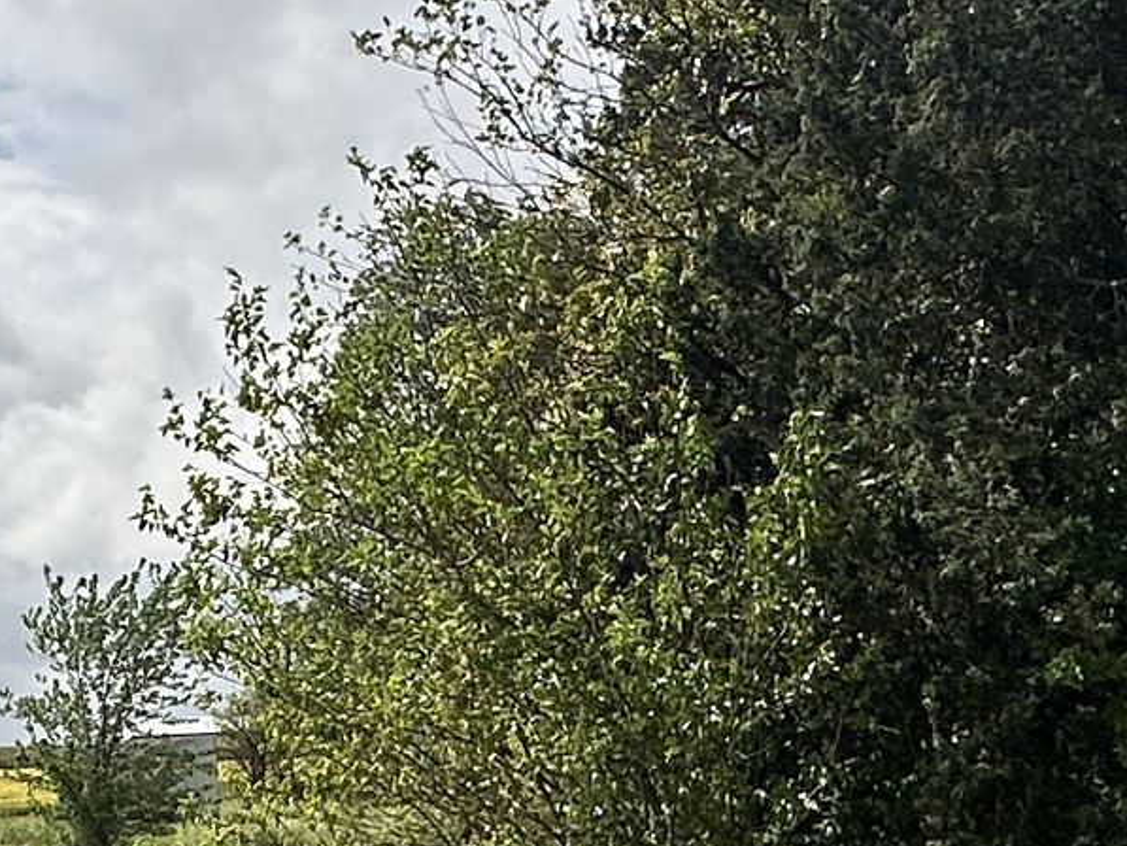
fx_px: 2345
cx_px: 42
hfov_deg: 25.9
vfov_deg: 20.2
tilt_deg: +3.1
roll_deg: +1.5
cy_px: 708
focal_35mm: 72
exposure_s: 1/4292
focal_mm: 2.22
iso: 50
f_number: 2.2
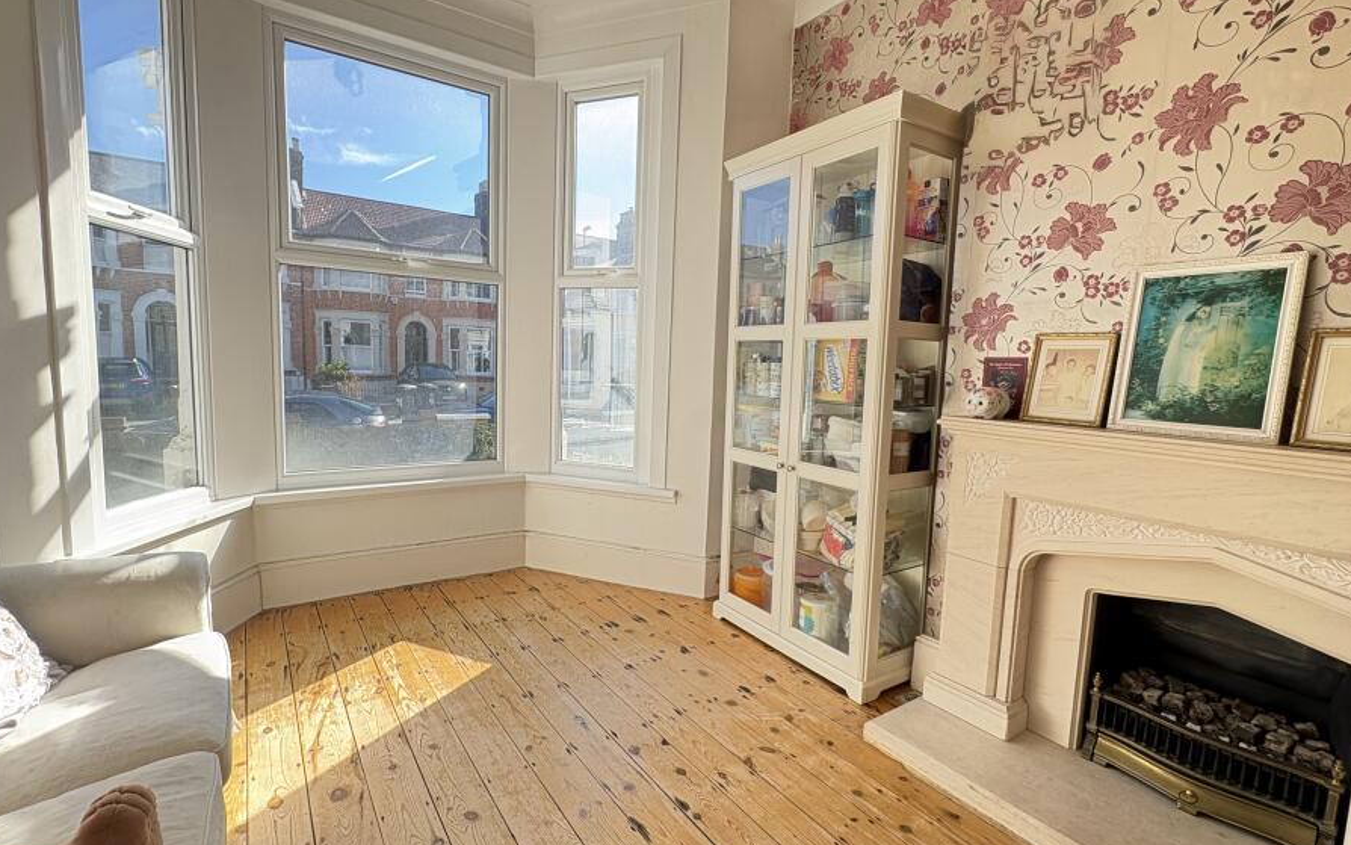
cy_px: 428
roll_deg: -1.4
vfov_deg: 68.0
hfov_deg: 94.4
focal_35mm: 17
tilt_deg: -6.0
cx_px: 685
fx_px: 626
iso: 40
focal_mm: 2.22
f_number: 2.2
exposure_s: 1/106
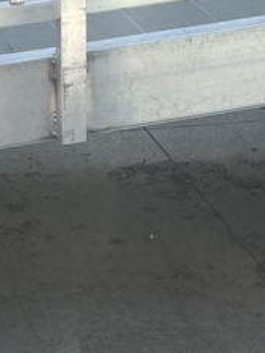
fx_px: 1174
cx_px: 113
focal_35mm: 115
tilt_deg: -40.3
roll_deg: +1.8
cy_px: 628
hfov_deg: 12.9
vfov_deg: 15.0
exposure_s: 1/878
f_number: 1.6
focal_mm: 5.1
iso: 50
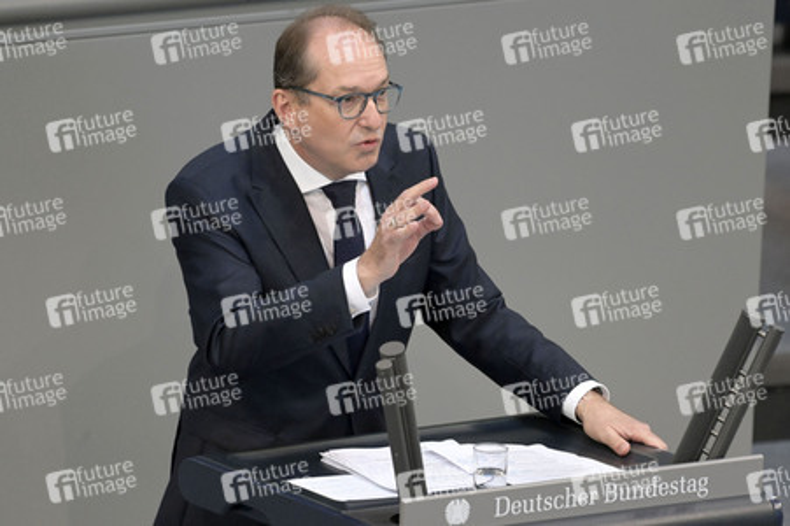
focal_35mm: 390
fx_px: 8552
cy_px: 263
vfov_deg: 3.5
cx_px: 395
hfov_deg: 5.3
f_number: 5.6
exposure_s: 1/400
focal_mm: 390
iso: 8000
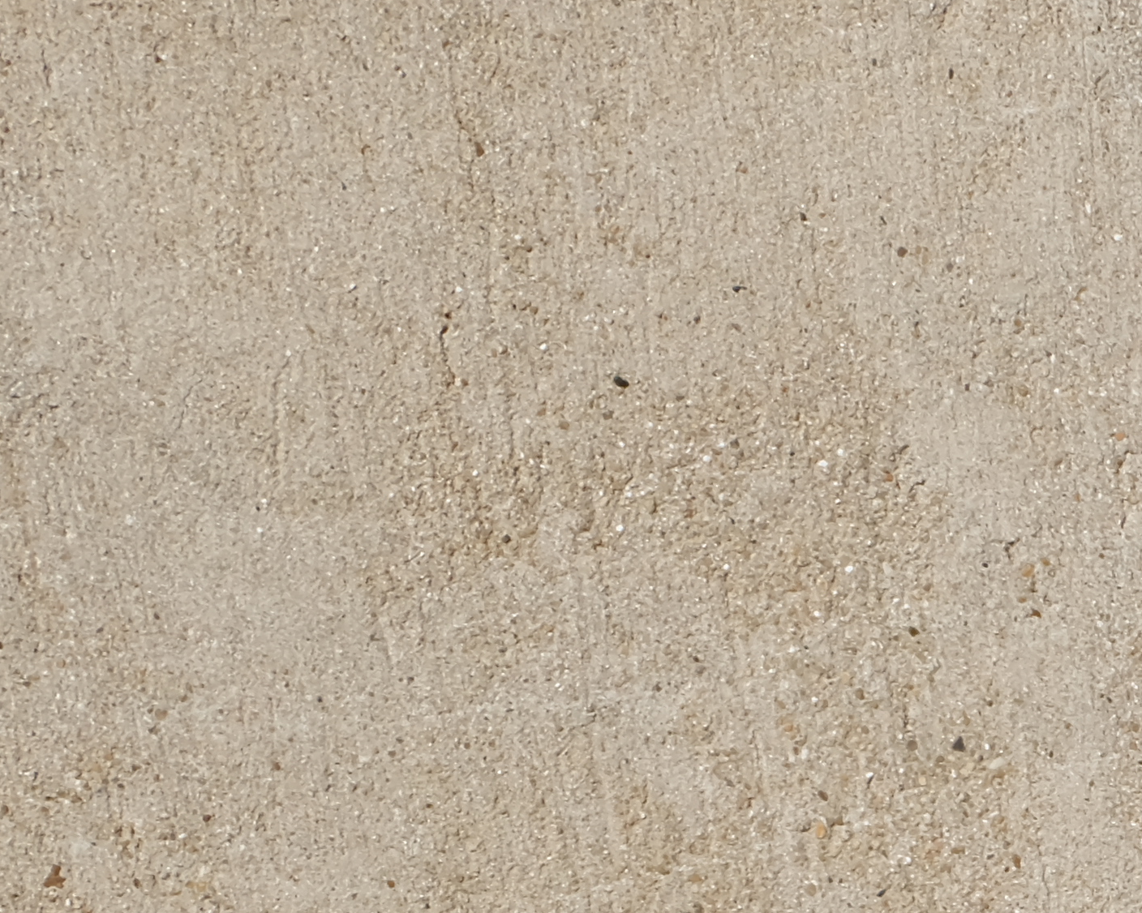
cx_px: 1920
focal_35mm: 104
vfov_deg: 14.2
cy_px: 1188
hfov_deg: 16.2
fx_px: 3515
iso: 400
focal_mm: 17.5
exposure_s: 1/450
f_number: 13
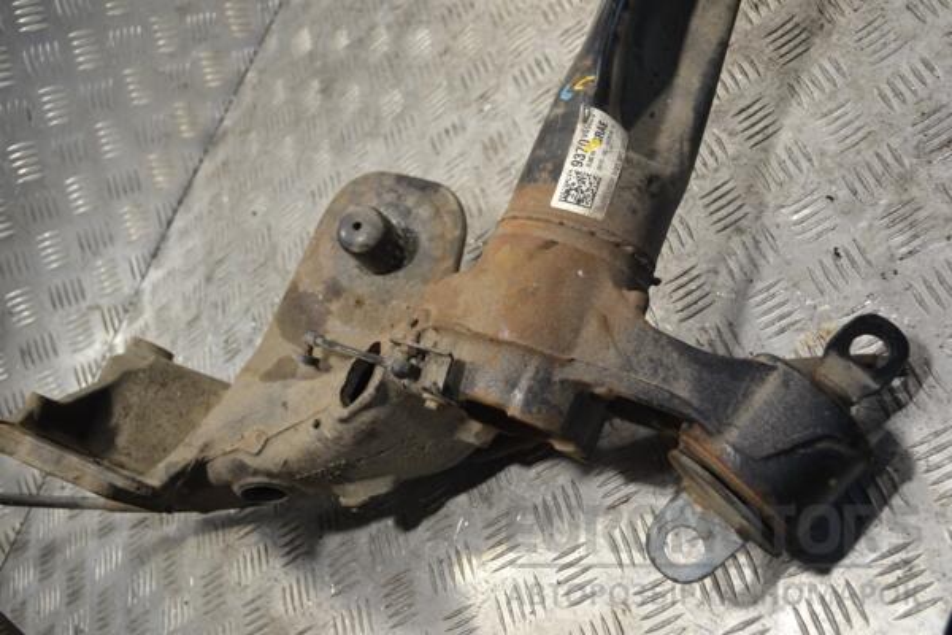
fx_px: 1031
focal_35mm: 39
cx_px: 476
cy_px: 318
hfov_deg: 49.6
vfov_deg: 34.2
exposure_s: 1/100
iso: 400
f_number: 5
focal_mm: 26
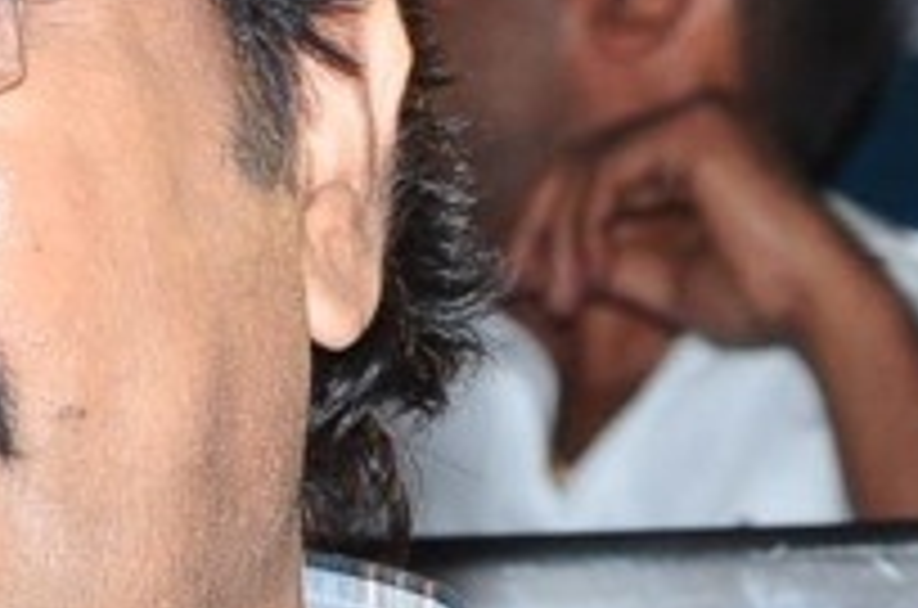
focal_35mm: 619
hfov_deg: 3.3
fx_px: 15748
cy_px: 1074
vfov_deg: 2.2
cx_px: -202
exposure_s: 1/125
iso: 400
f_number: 9
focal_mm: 70
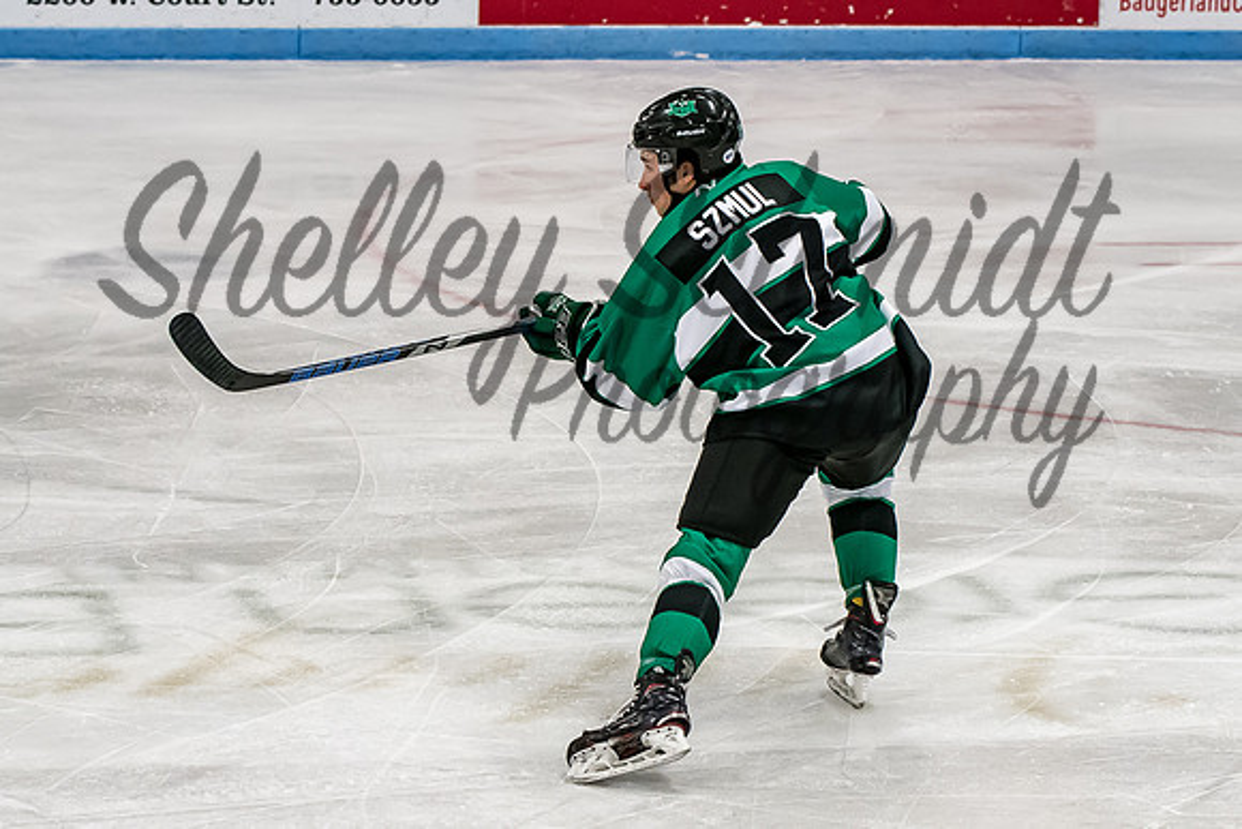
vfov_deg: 8.8
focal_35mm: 157
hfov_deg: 13.1
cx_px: 664
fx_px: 5408
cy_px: 391
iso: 2500
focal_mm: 70
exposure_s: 1/800
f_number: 4
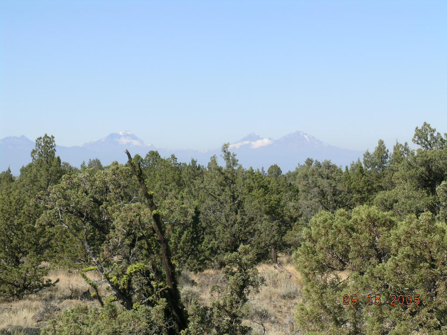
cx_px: 224
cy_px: 168
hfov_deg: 17.0
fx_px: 1498
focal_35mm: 116
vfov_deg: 12.8
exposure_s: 1/148
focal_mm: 24
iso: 50
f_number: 7.3
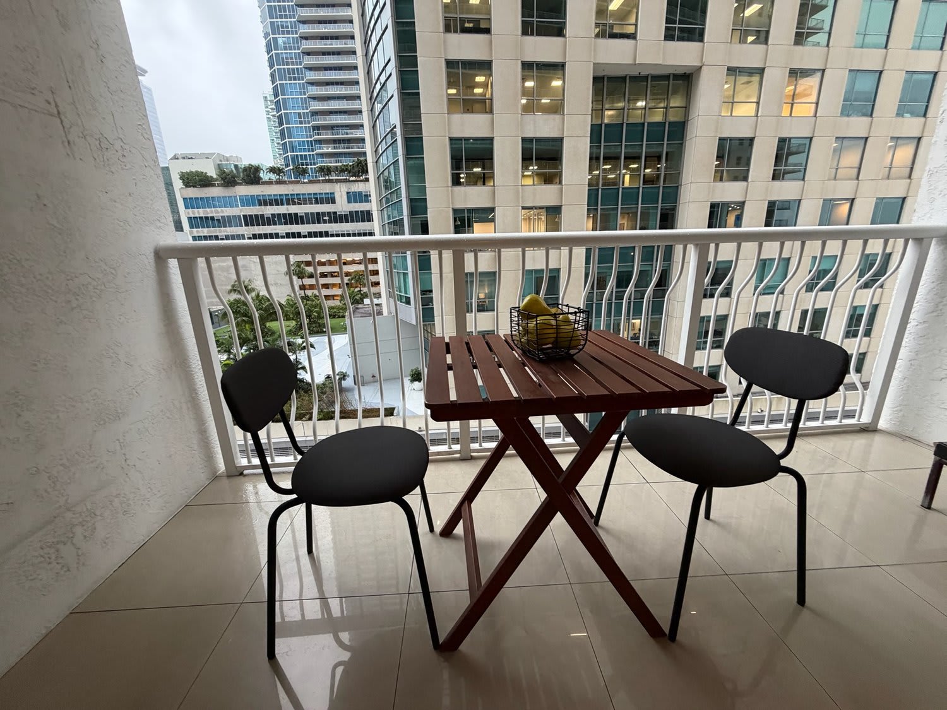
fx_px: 383
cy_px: 355
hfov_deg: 102.1
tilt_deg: -15.9
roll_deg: +3.0
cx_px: 474
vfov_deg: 85.7
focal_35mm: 14
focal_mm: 2.2
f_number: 2.2
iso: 320
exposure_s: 1/60
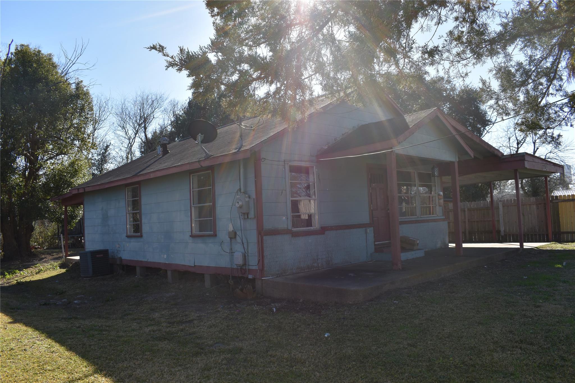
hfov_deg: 67.4
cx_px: 288
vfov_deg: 47.9
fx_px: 431
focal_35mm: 27
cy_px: 192
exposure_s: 1/200
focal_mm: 18
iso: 100
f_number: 8
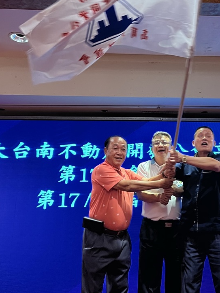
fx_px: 415
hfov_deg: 29.2
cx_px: 166
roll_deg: +0.2
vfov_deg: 38.5
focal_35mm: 49
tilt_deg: +17.3
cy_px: 98
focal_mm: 5.7
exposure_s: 1/60
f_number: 1.5
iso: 200
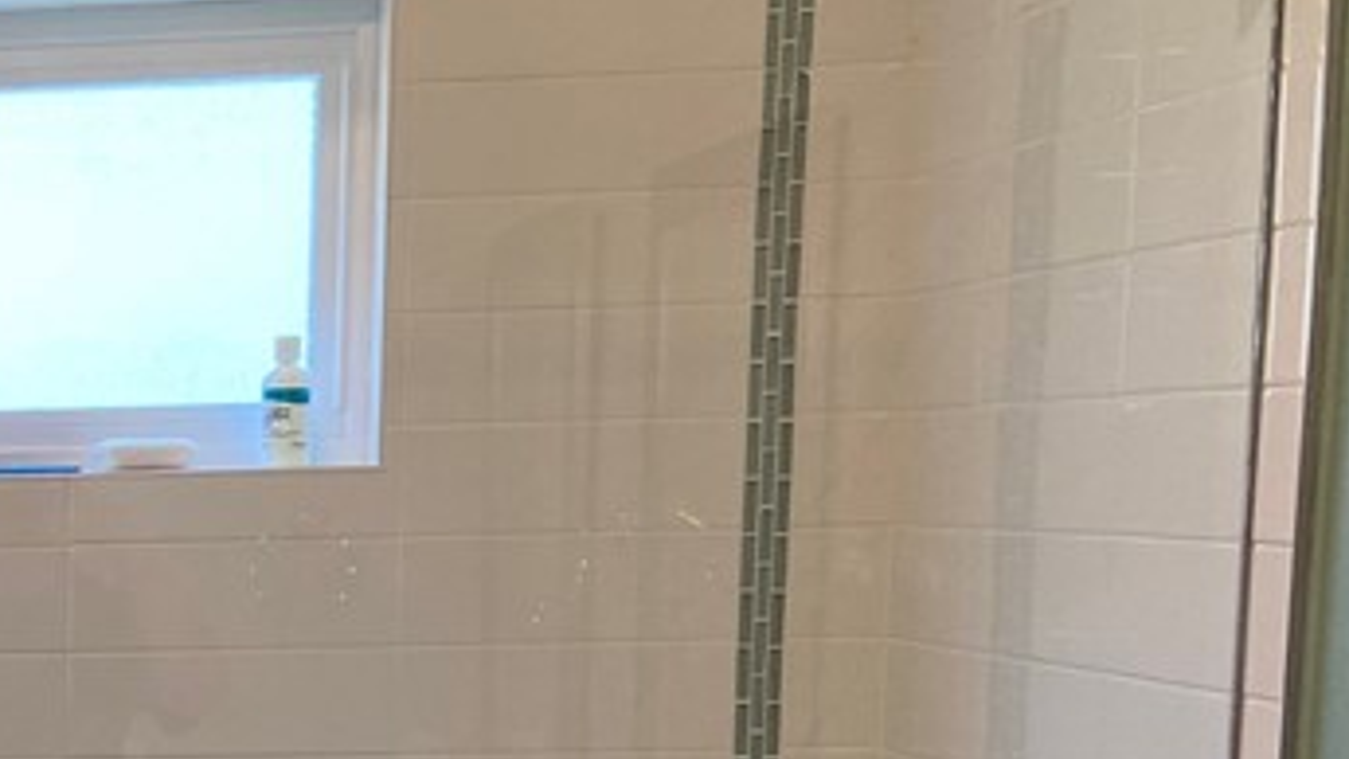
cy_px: 966
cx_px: -364
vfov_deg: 13.9
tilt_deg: -8.1
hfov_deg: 22.8
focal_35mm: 84
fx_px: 3004
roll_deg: +0.5
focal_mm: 4.25
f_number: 1.8
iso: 80
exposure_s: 1/60
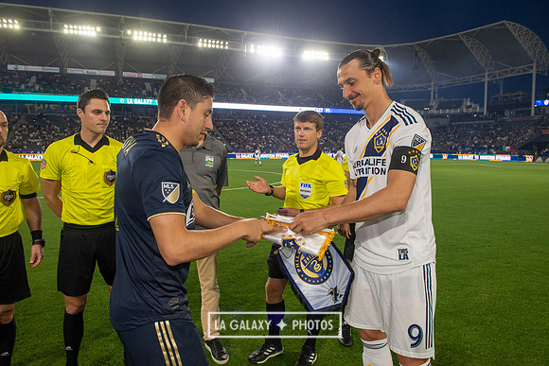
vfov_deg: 53.2
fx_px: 366
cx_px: 274
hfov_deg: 73.7
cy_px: 183
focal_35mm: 24
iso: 640
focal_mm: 24
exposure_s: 1/200
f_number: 7.1
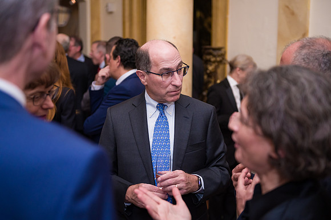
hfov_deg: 40.6
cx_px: 166
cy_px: 110
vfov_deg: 27.6
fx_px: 447
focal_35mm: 49
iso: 1600
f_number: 3.2
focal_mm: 48
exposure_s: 1/200
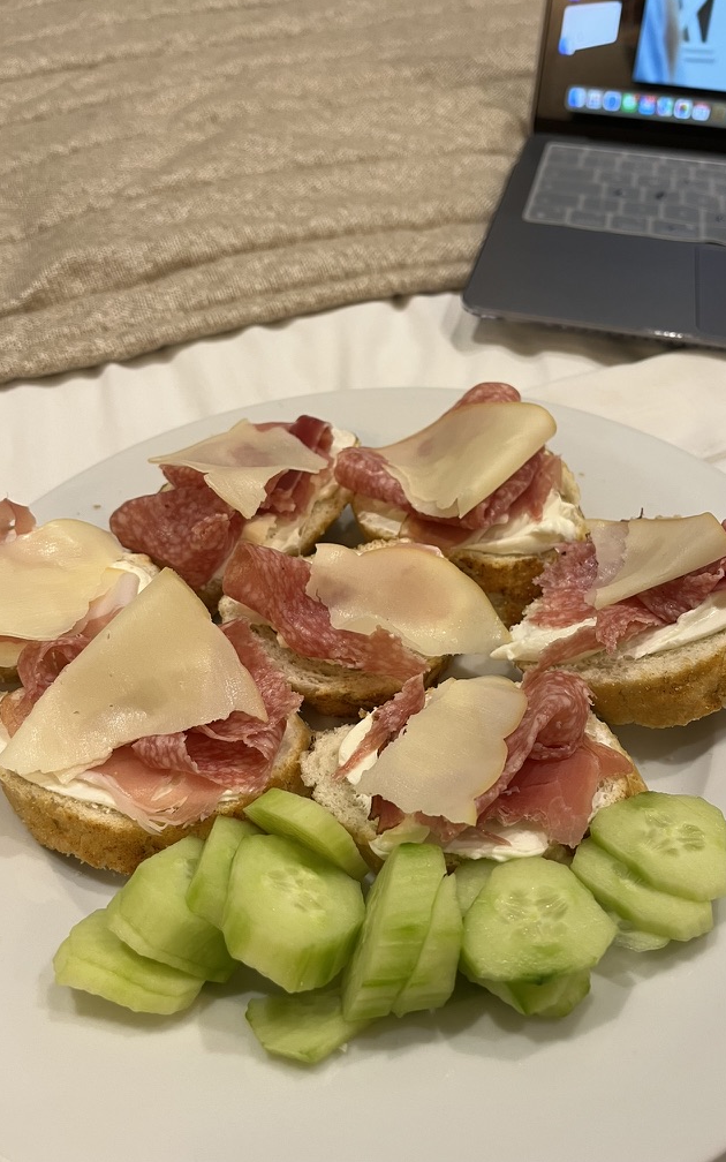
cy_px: 574
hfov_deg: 44.4
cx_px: 419
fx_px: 886
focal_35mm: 28
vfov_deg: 66.5
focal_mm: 5.1
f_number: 1.6
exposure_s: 1/50
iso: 125
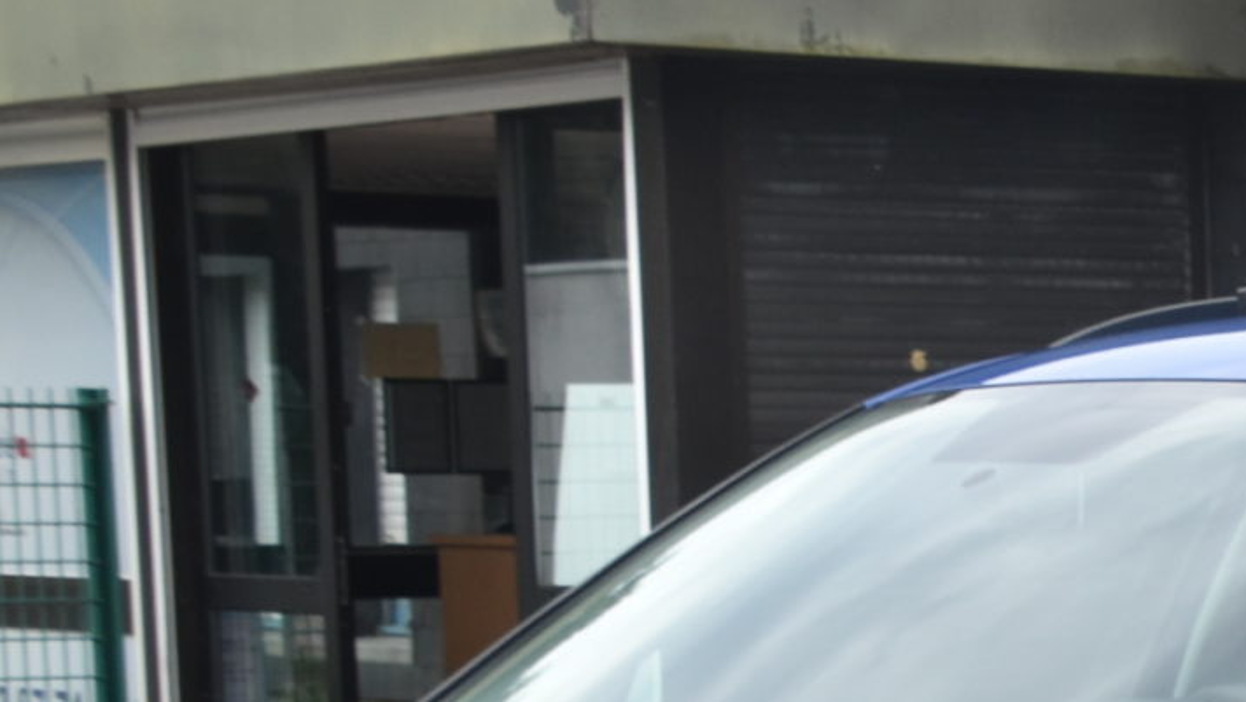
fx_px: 4858
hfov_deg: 13.5
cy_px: 850
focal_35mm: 147
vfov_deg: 8.2
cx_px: 2014
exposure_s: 1/160
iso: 400
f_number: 6.3
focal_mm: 26
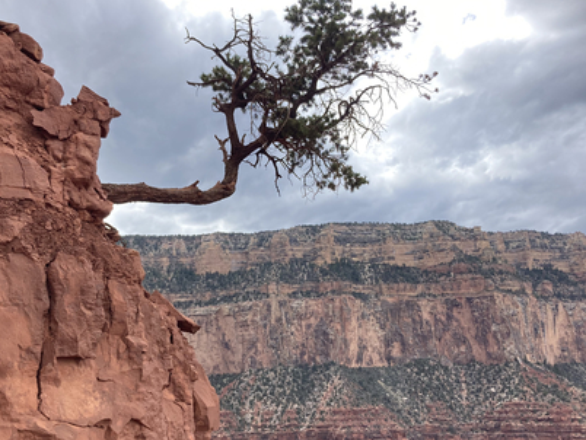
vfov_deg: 36.8
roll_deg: +0.9
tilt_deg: +12.0
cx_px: 268
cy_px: 230
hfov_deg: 47.8
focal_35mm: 39
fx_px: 661
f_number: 1.8
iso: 20
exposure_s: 1/639
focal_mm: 3.99
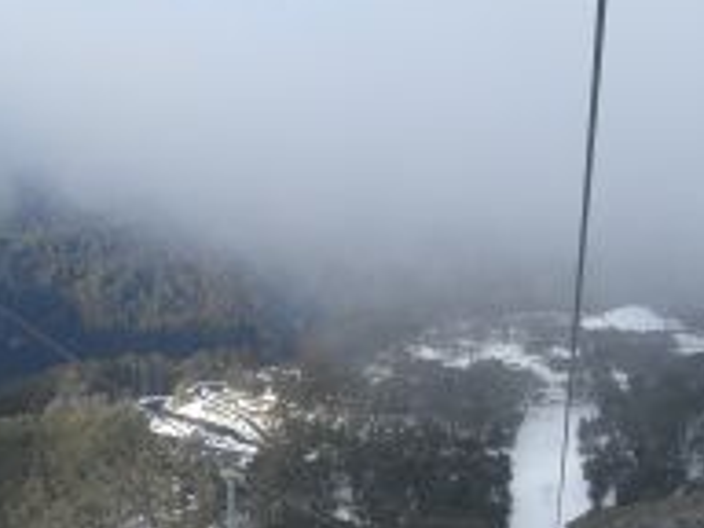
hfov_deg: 24.4
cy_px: 268
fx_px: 1607
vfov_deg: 18.7
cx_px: 169
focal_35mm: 79
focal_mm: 7.9
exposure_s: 1/400
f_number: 4
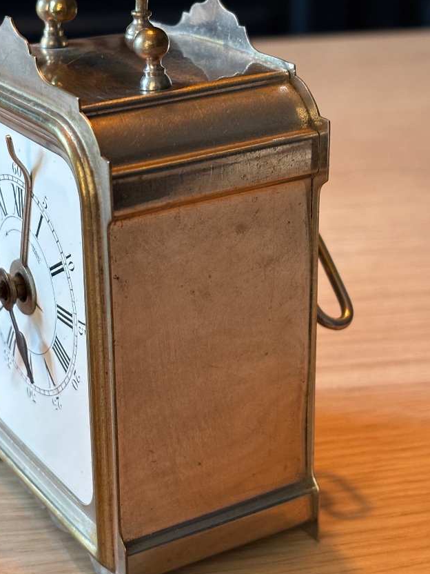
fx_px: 1242
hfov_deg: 19.5
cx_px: 125
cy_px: 268
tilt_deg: -22.9
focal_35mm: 75
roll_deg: +0.9
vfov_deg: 26.0
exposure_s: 1/50
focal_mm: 5.96
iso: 160
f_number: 1.6
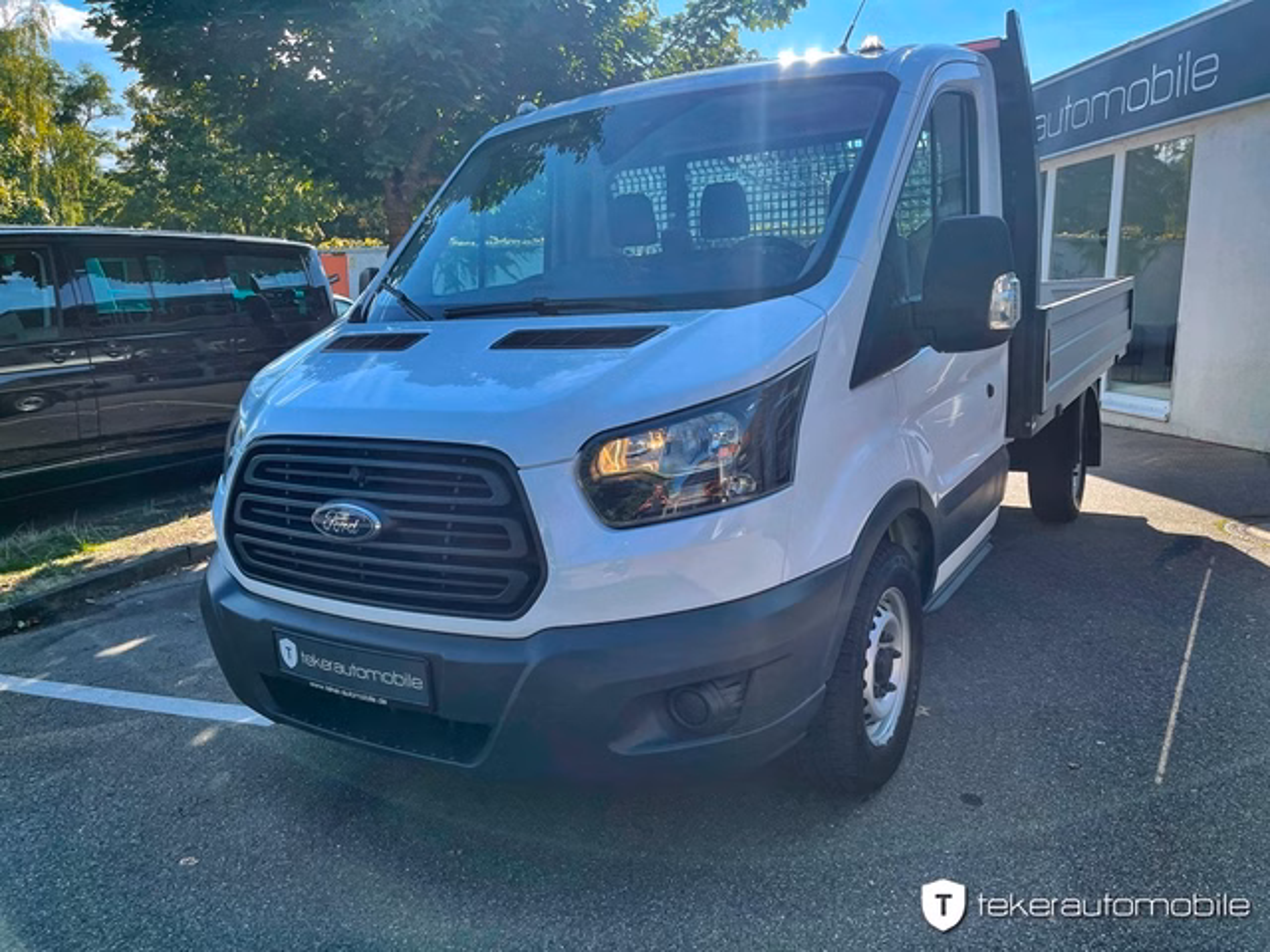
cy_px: 476
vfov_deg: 53.1
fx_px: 954
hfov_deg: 67.3
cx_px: 635
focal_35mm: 26
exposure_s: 1/1309
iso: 32
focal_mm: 5.1
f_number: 1.6
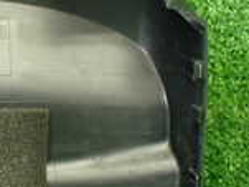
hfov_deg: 16.0
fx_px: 855
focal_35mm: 119
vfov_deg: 12.4
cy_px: 106
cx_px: -36
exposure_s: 1/100
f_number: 2.3
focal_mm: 5.4
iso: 800
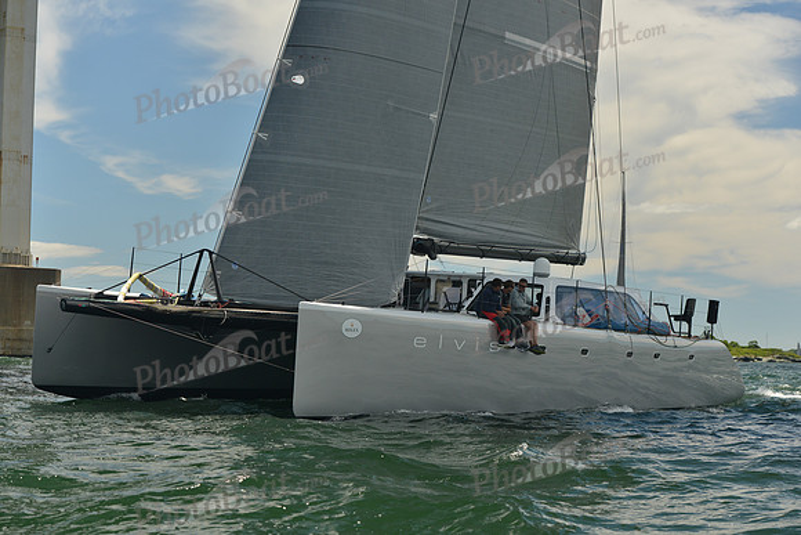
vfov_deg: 13.4
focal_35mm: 102
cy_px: 268
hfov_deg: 20.0
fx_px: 2270
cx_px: 400
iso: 400
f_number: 5
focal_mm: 102
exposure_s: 1/1000
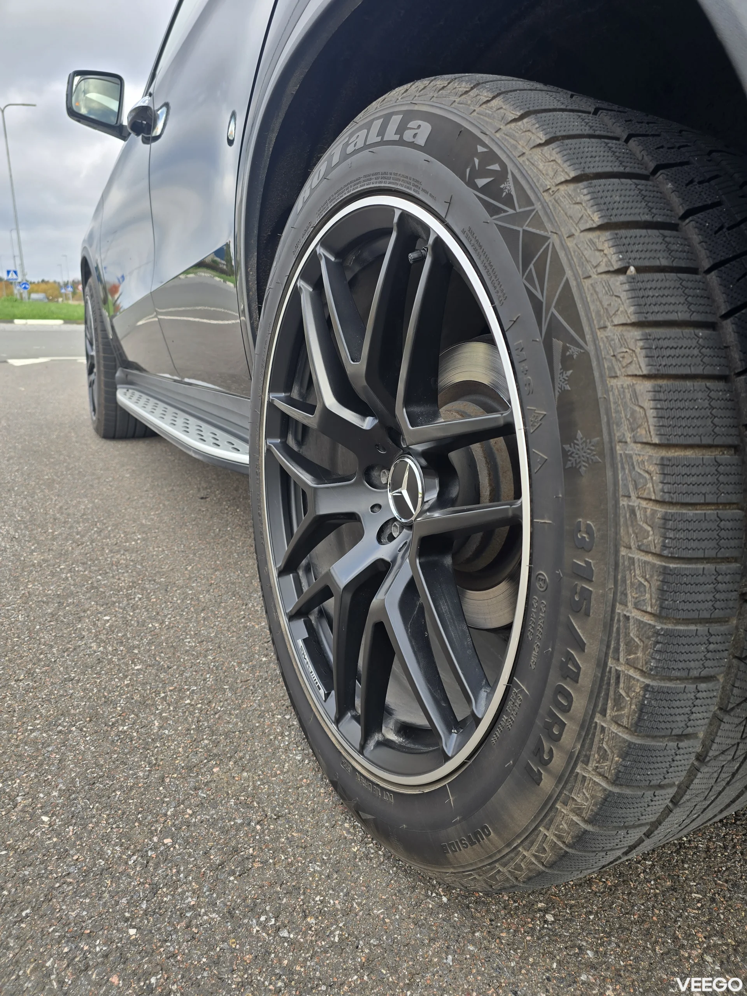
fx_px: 662
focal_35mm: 23
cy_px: 498
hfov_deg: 58.9
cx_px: 374
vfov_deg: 73.9
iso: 20
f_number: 1.7
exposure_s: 1/180
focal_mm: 6.3
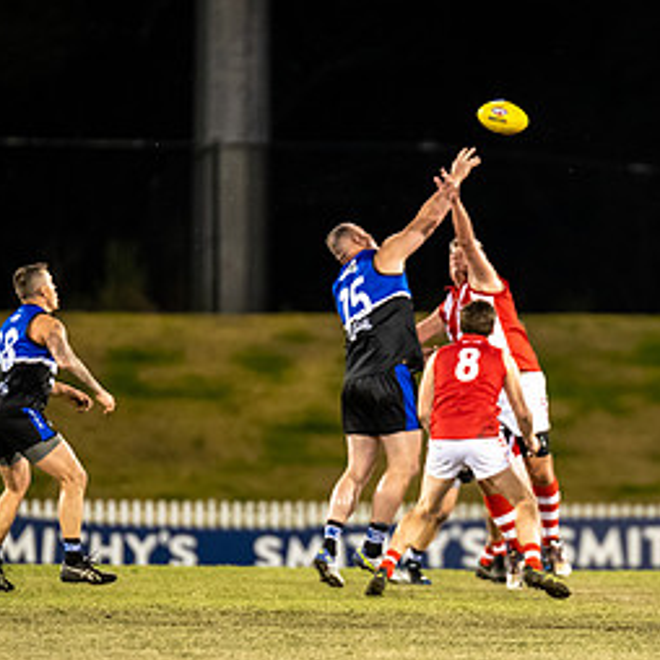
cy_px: 390
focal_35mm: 649
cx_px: 456
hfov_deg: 2.7
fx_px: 14000
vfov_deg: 2.7
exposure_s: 1/1250
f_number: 2.8
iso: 3200
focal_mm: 300
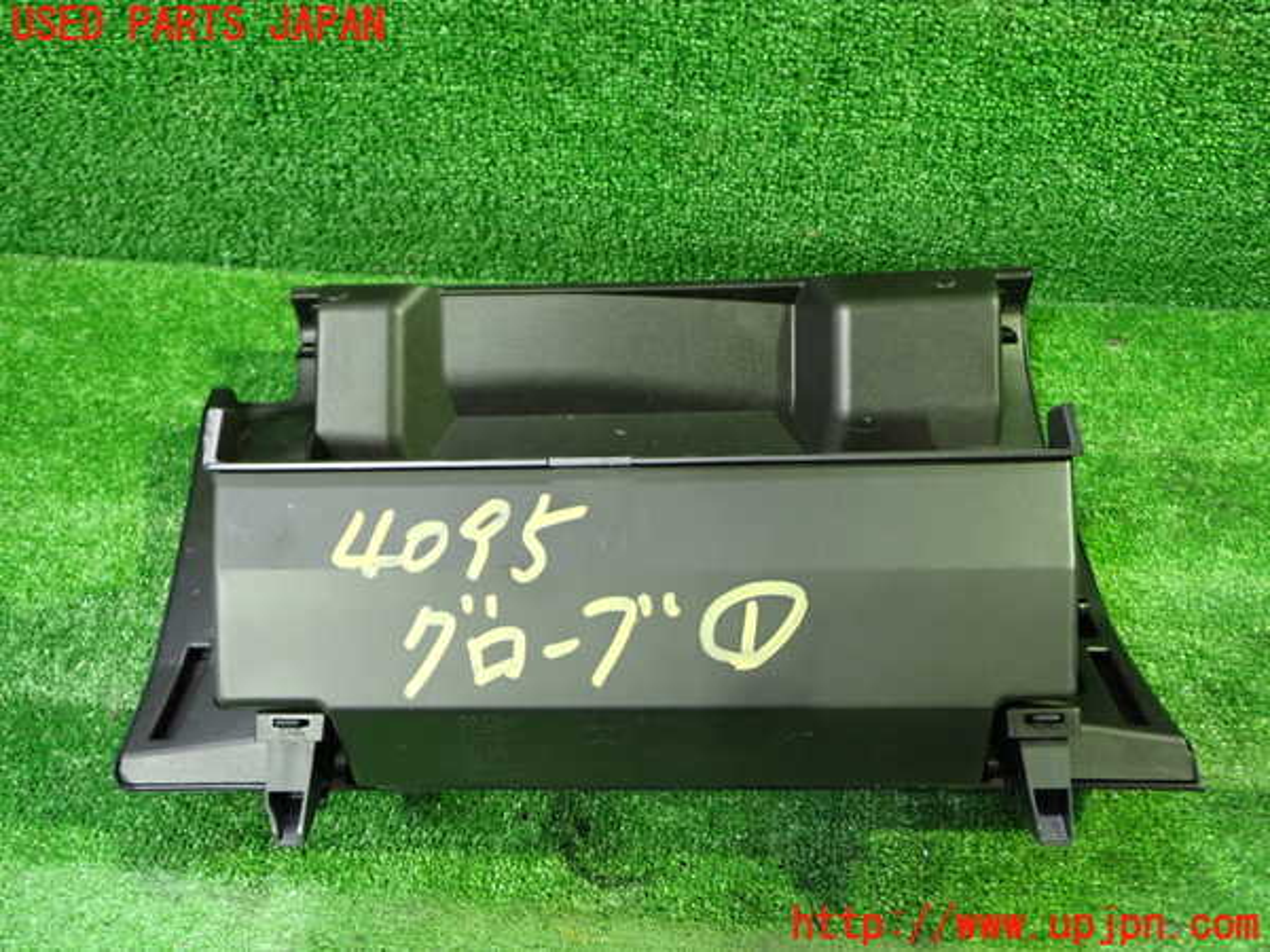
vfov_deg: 46.8
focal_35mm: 30
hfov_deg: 60.0
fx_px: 1101
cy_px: 476
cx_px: 635
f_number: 2.3
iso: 800
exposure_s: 1/30
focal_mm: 5.4
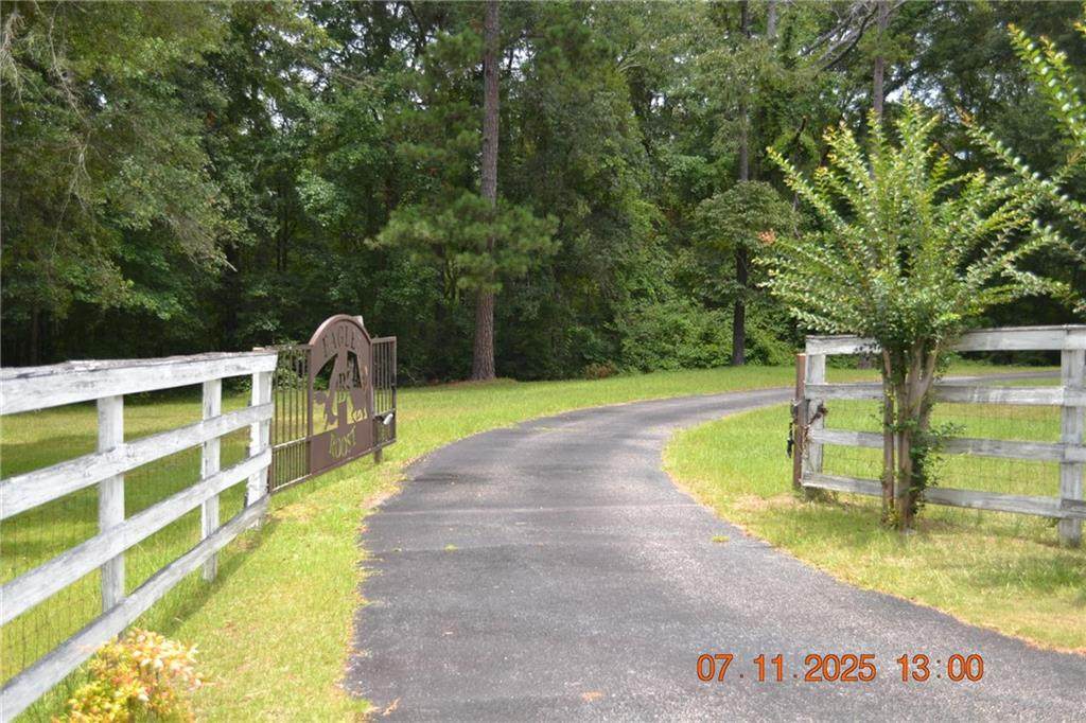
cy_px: 362
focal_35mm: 39
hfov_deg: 49.6
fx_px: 1176
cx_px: 543
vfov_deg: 34.2
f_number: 4.2
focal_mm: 26
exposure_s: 1/160
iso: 100
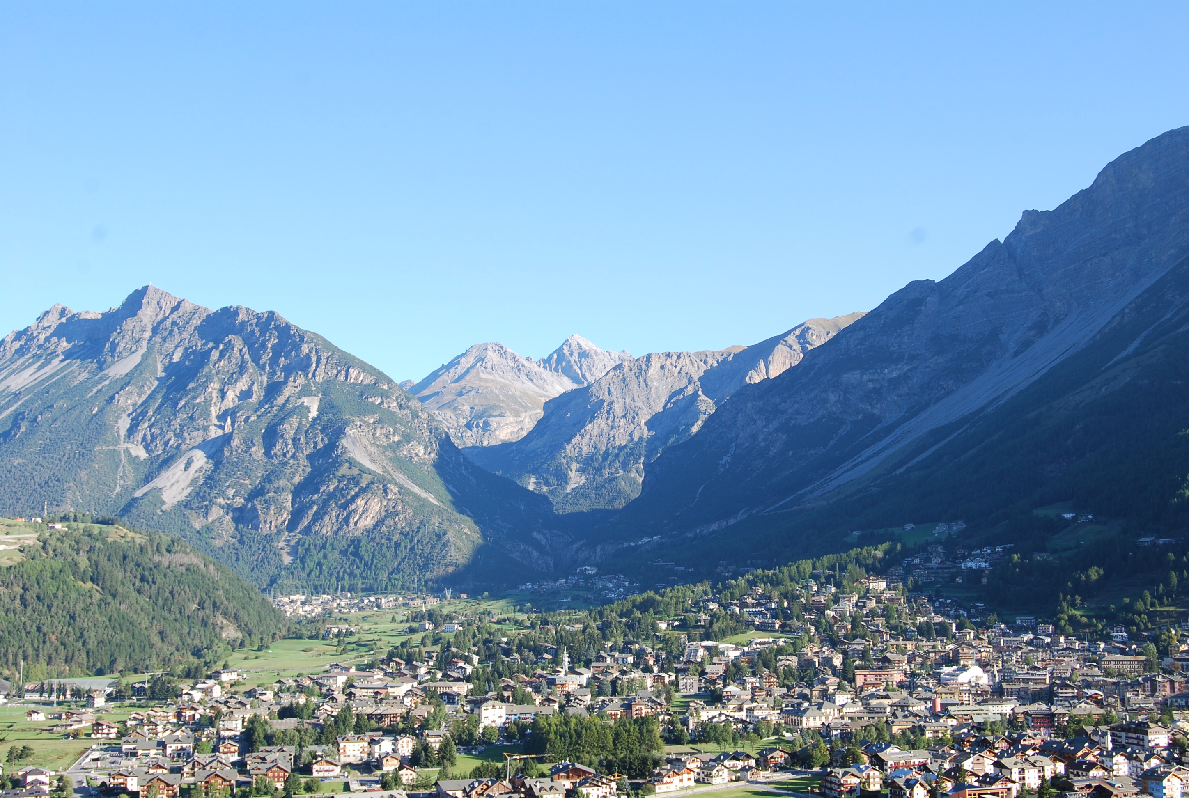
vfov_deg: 32.0
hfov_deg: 46.3
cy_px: 399
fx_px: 1390
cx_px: 594
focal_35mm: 42
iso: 200
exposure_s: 1/125
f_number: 9
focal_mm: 28
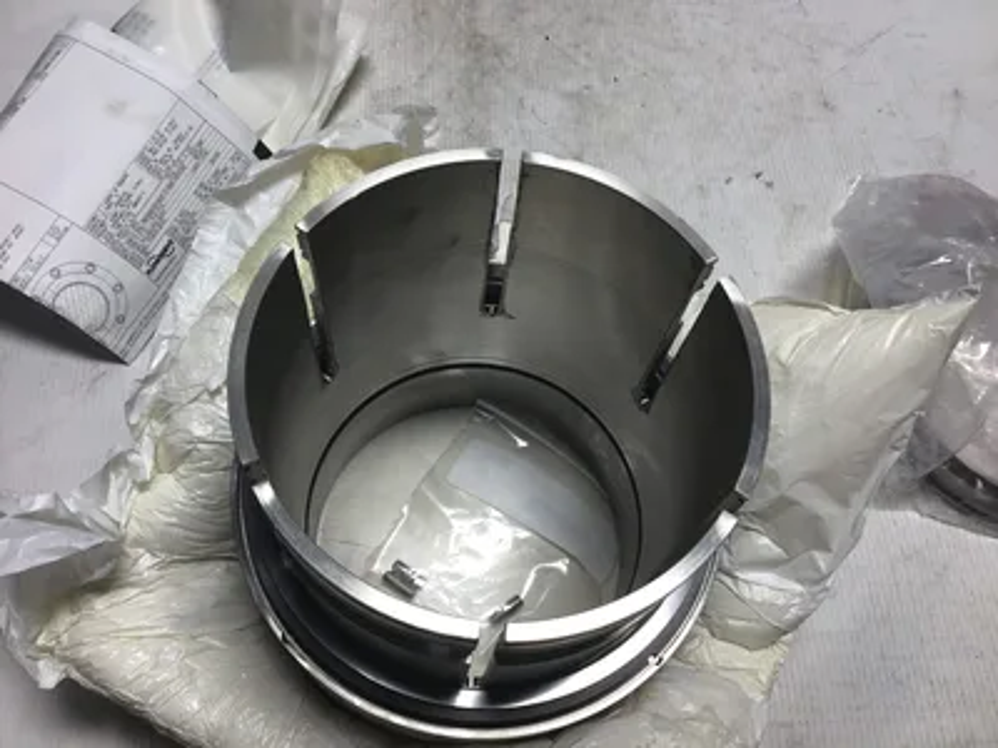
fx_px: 894
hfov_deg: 58.4
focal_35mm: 31
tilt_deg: -63.7
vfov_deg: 45.4
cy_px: 374
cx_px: 499
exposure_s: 1/143
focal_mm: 3.3
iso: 25
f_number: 2.4
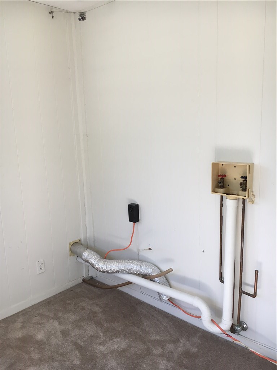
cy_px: 185
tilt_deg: -11.5
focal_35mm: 29
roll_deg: +0.4
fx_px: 309
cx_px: 138
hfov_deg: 48.2
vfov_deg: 61.7
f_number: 2.2
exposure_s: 1/40
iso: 25
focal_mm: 4.15
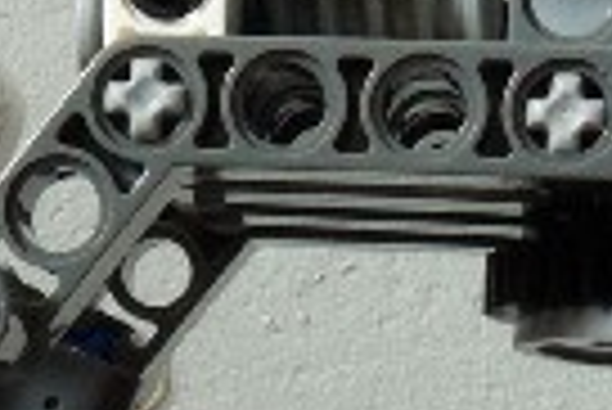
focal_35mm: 196
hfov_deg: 10.5
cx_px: 207
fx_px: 3336
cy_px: 599
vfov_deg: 6.9
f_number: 8
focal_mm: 5.8
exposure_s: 1
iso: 100
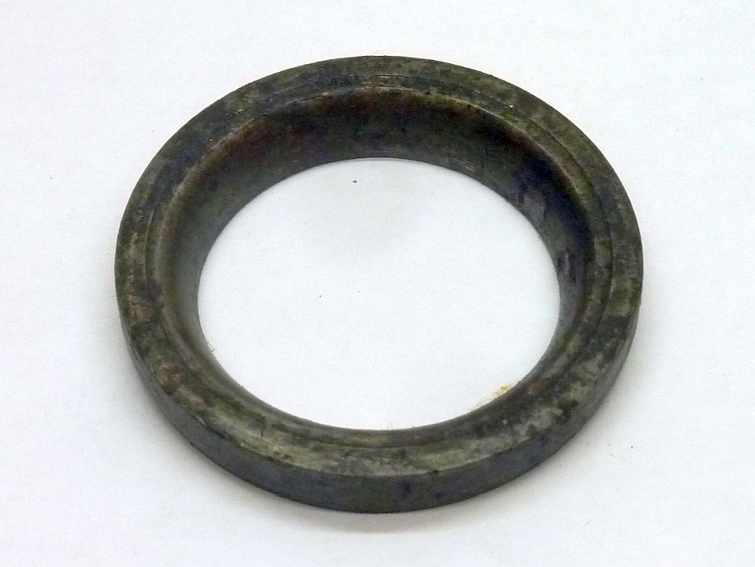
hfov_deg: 39.7
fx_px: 1047
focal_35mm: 48
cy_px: 284
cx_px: 378
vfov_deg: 30.3
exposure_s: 1/30
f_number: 3.8
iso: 320
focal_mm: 7.9
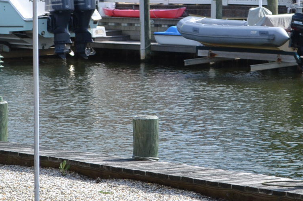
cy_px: 70
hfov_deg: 10.2
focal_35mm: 201
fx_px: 1691
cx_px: 151
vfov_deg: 6.8
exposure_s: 1/200
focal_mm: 44
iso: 100
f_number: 7.1
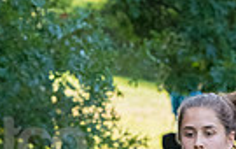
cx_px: 237
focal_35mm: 589
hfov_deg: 3.6
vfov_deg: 2.2
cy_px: 351
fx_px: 3796
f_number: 5
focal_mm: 116
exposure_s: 1/1600
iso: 3200
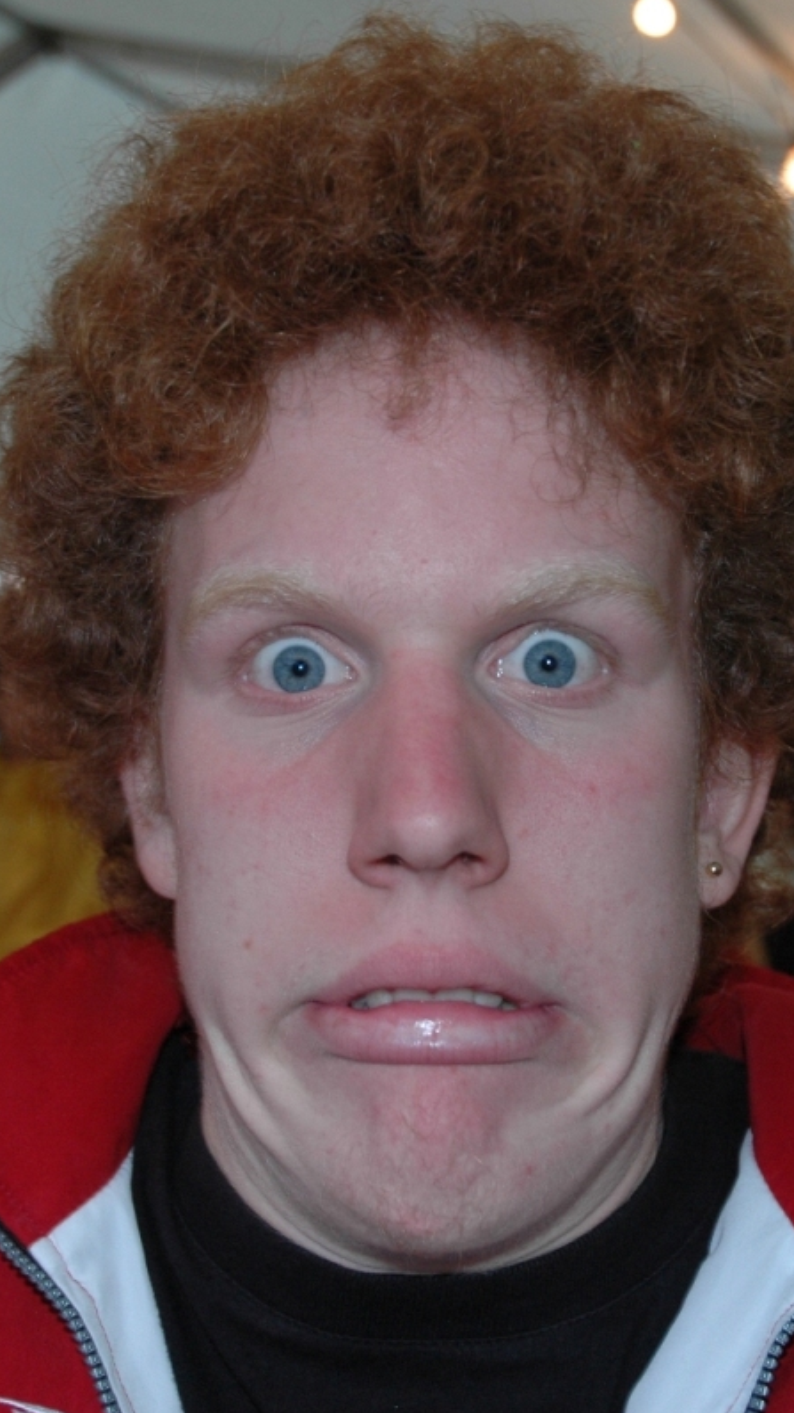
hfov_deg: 30.0
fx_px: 1480
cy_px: 709
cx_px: 430
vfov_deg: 51.0
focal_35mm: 40
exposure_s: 1/60
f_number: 3.8
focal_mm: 25
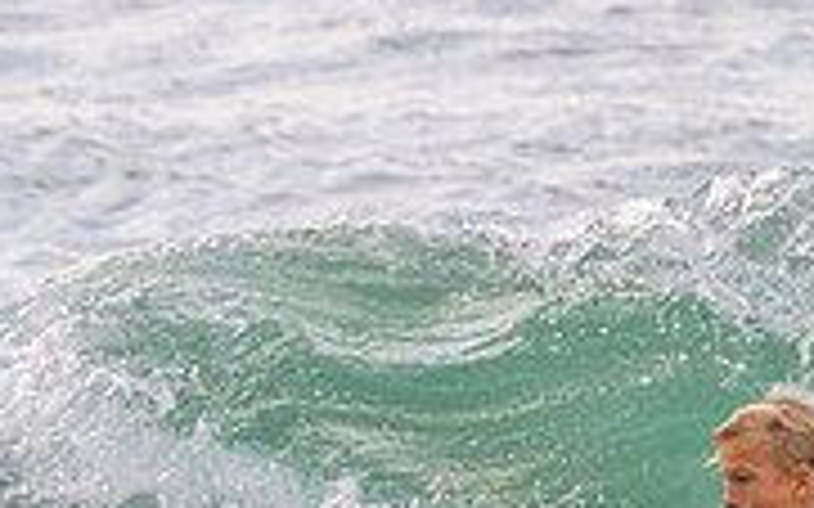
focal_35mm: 3263
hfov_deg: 0.6
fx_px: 72364
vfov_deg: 0.4
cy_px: 490
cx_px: 379
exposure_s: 1/2000
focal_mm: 800
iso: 1250
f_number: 11
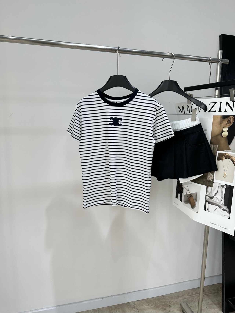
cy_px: 156
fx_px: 217
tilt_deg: -9.1
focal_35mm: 24
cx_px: 118
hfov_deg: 56.8
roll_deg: -1.4
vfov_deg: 71.6
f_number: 1.78
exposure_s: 1/293
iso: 80
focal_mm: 6.86
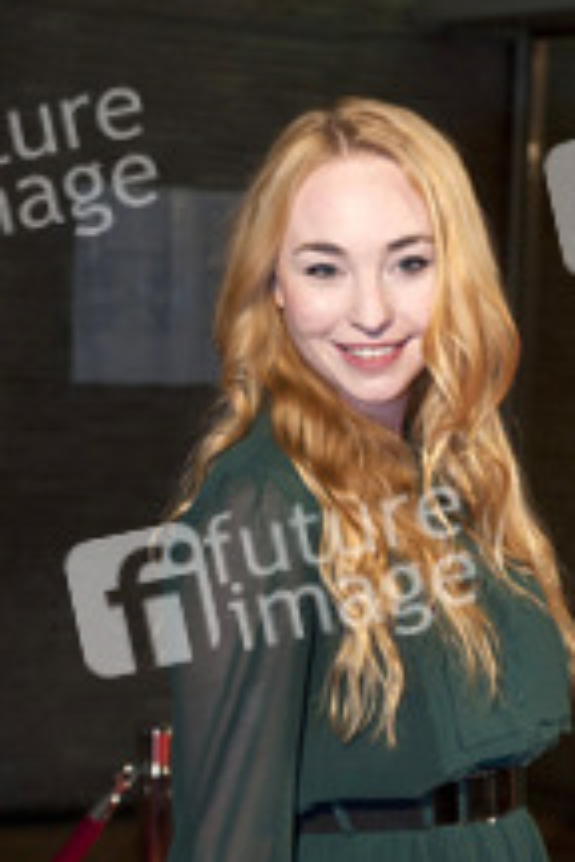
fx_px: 2755
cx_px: 389
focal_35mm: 115
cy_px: 782
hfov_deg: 11.9
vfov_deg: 17.5
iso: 1600
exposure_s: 1/200
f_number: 5
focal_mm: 62
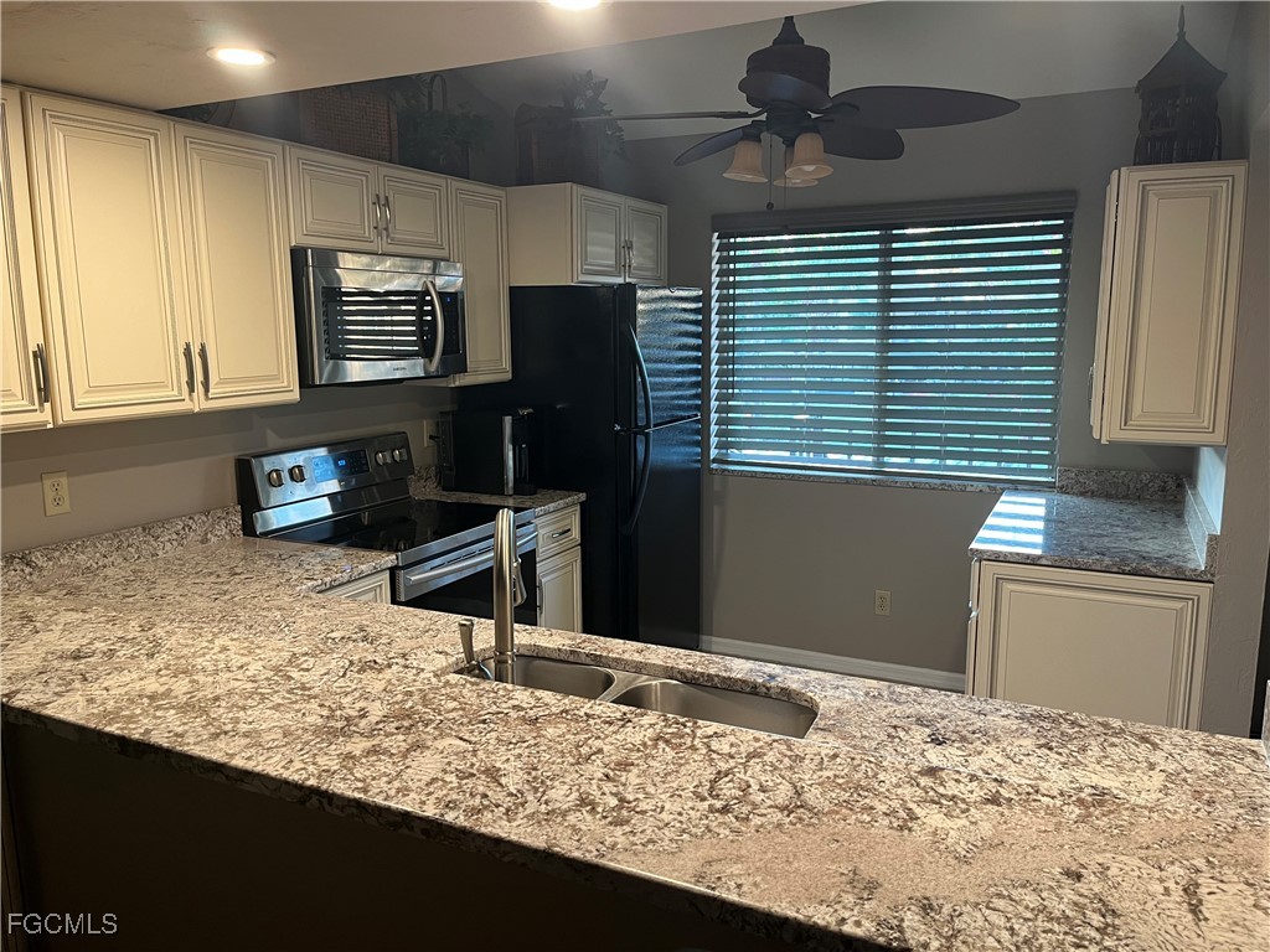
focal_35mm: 26
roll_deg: +0.6
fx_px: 954
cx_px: 635
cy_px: 476
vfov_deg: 53.1
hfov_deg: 67.3
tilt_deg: -9.6
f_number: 1.6
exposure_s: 1/60
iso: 160
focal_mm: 5.1
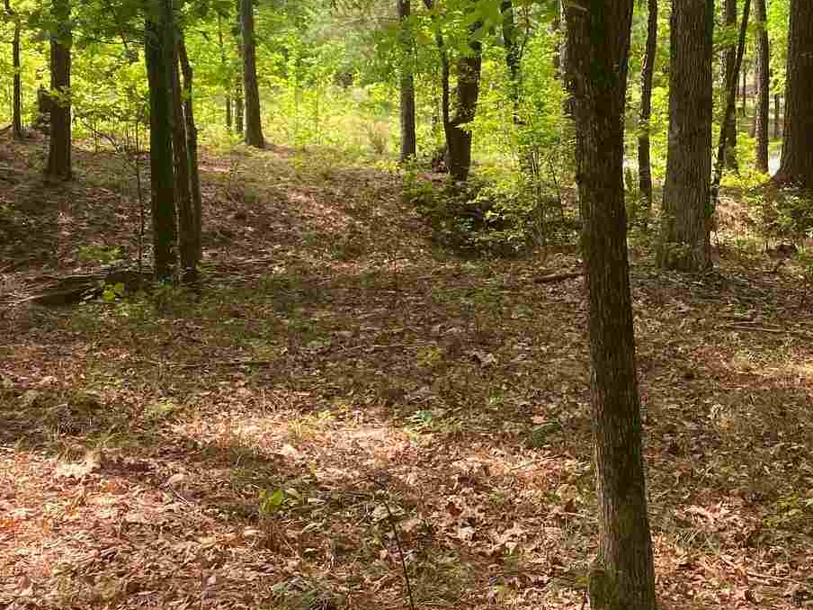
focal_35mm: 58
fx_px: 1362
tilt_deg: -5.3
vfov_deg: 24.9
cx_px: 662
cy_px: 134
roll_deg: -0.2
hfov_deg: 32.2
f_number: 1.8
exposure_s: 1/211
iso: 32
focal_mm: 4.25
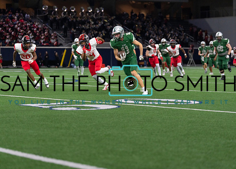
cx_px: 118
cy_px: 84
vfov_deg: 14.4
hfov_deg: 20.1
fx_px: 667
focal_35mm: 100
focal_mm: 95
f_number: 2.8
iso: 1600
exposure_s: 1/1250
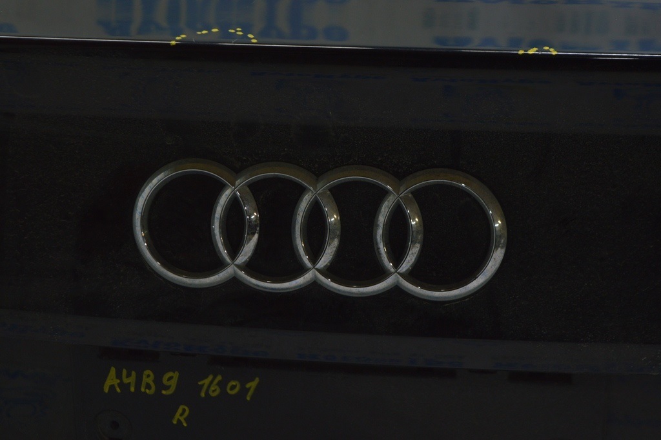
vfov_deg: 16.5
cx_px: 330
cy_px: 220
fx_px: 1514
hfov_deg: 24.6
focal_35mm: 82
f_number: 5.6
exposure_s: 1/40
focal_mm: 55
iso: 400
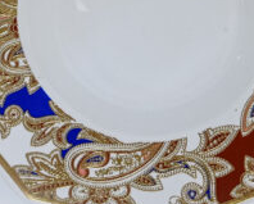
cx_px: 151
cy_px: 8
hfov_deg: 8.3
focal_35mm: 232
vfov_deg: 6.7
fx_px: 1747
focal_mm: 70
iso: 6400
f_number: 14
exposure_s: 1/160
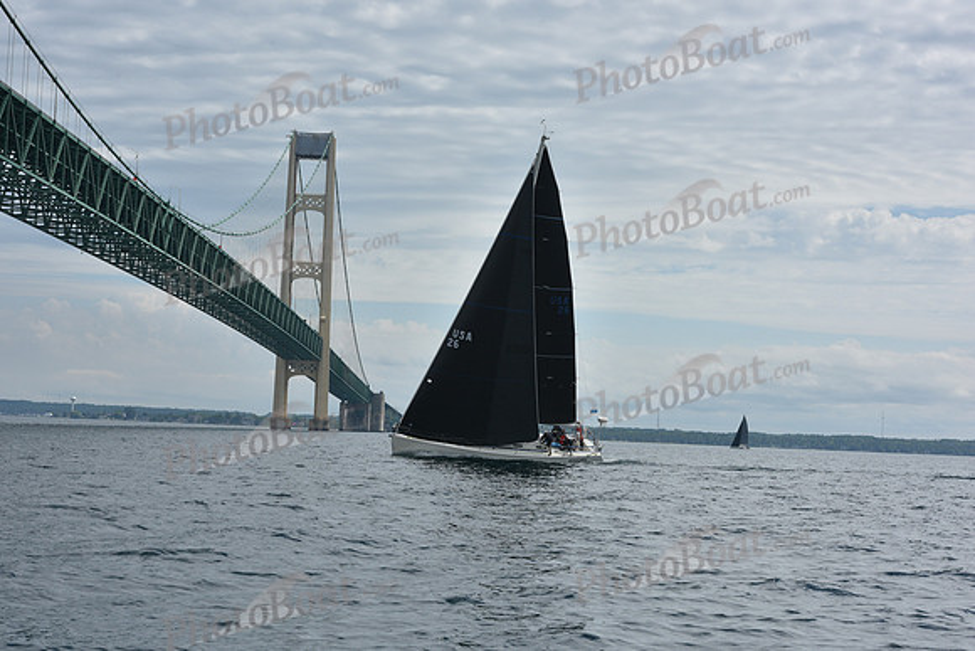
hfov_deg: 28.8
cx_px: 488
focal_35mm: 70
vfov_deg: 19.5
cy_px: 326
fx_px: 1896
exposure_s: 1/800
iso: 250
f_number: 11
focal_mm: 70
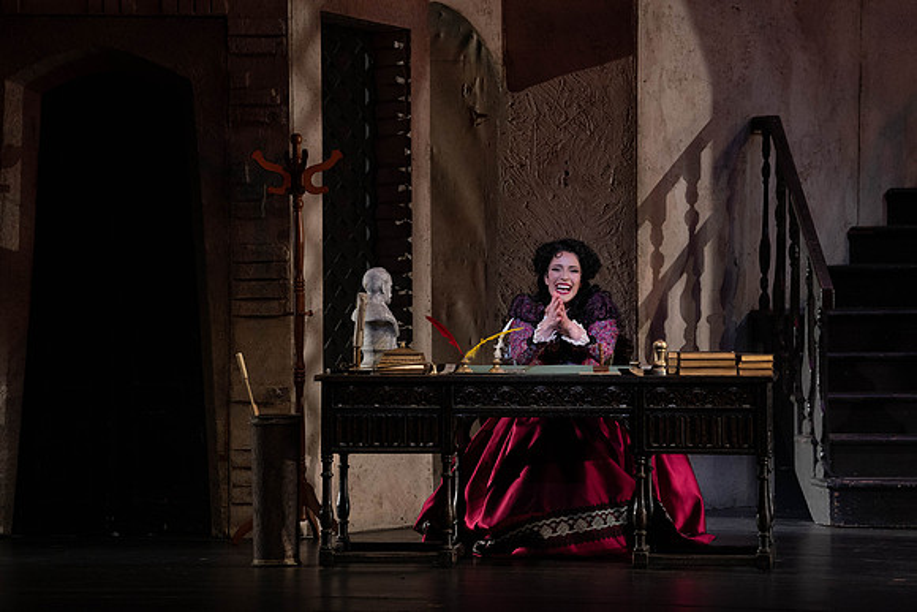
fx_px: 5095
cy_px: 306
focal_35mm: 200
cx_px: 458
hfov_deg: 10.3
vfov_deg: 6.9
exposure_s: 1/250
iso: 3200
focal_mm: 200
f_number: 7.1
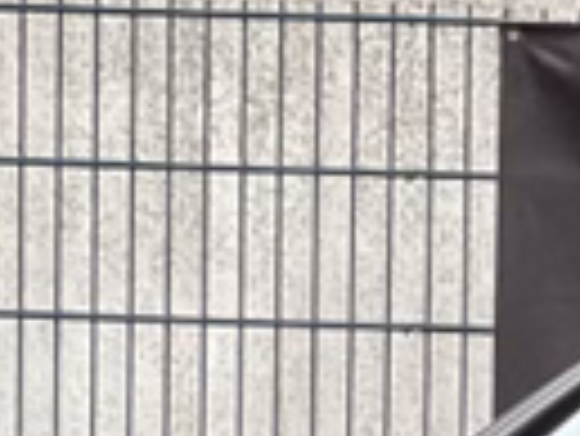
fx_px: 6641
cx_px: 1079
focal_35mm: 396
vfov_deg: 3.7
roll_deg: -2.0
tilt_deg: -6.9
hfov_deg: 4.9
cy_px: 1128
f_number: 2.2
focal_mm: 7.5
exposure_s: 1/121
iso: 64
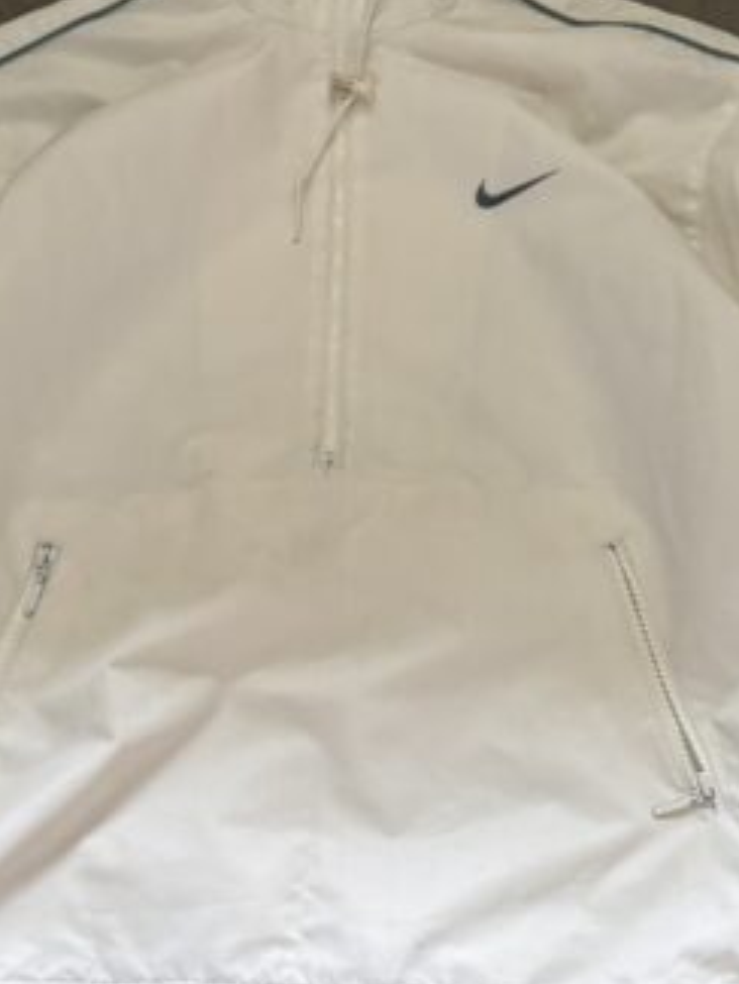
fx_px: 1678
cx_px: 370
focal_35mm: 59
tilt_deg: -74.3
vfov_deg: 32.6
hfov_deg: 24.8
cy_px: 566
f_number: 1.78
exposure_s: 1/60
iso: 640
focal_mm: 6.76
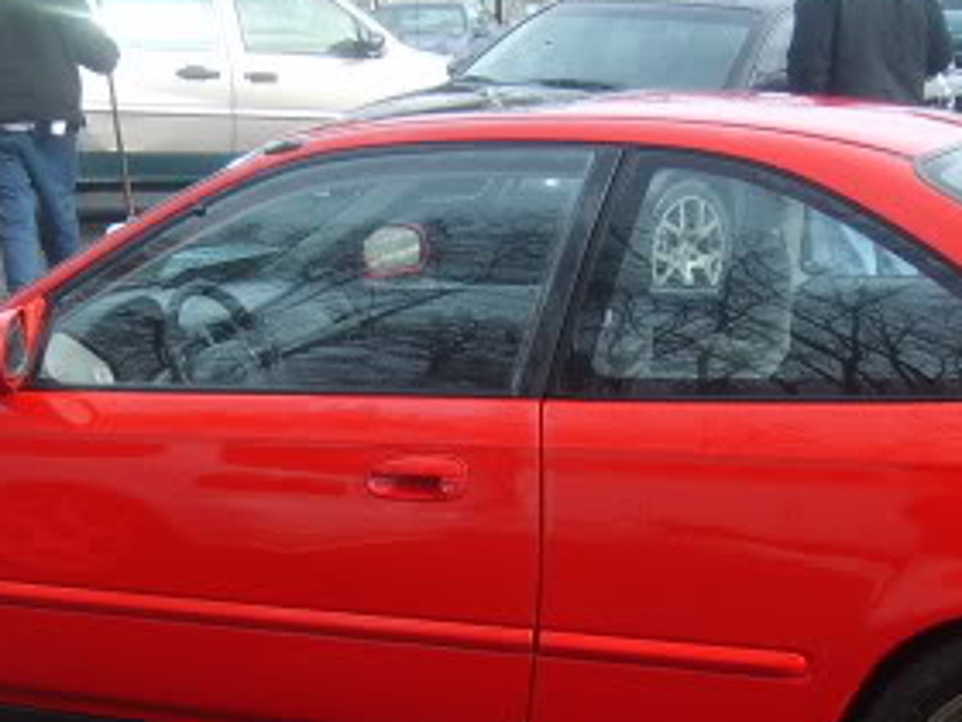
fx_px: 2223
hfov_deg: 24.4
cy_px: 526
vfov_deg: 18.3
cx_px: 529
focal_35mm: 80
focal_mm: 5.8
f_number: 2.8
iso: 50
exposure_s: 1/250
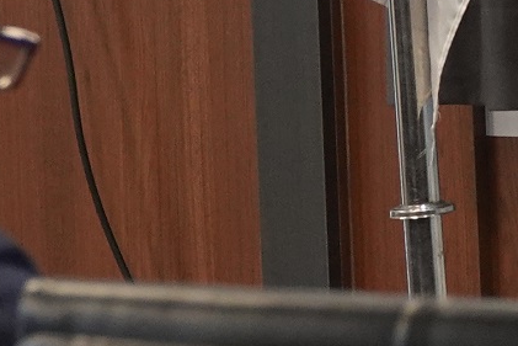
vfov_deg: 2.0
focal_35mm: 699
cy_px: -245
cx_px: 956
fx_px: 10061
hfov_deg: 2.9
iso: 800
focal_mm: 43.48
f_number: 4
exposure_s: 1/30
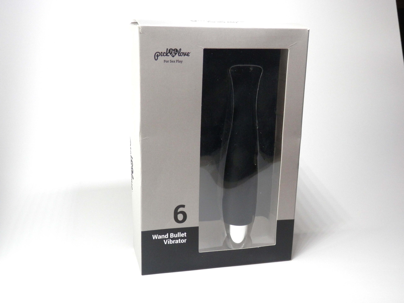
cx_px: 202
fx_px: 467
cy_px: 152
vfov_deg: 36.0
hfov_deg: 46.8
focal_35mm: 40
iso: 160
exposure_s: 1/80
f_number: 3.7
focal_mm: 7.3
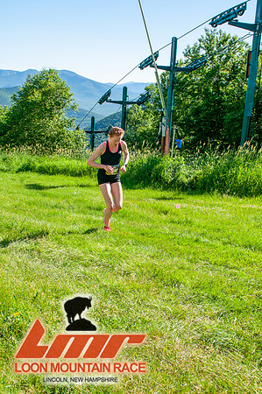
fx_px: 394
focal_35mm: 36
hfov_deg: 36.8
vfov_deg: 53.2
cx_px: 131
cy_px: 197
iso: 200
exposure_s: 1/320
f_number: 8
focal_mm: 24
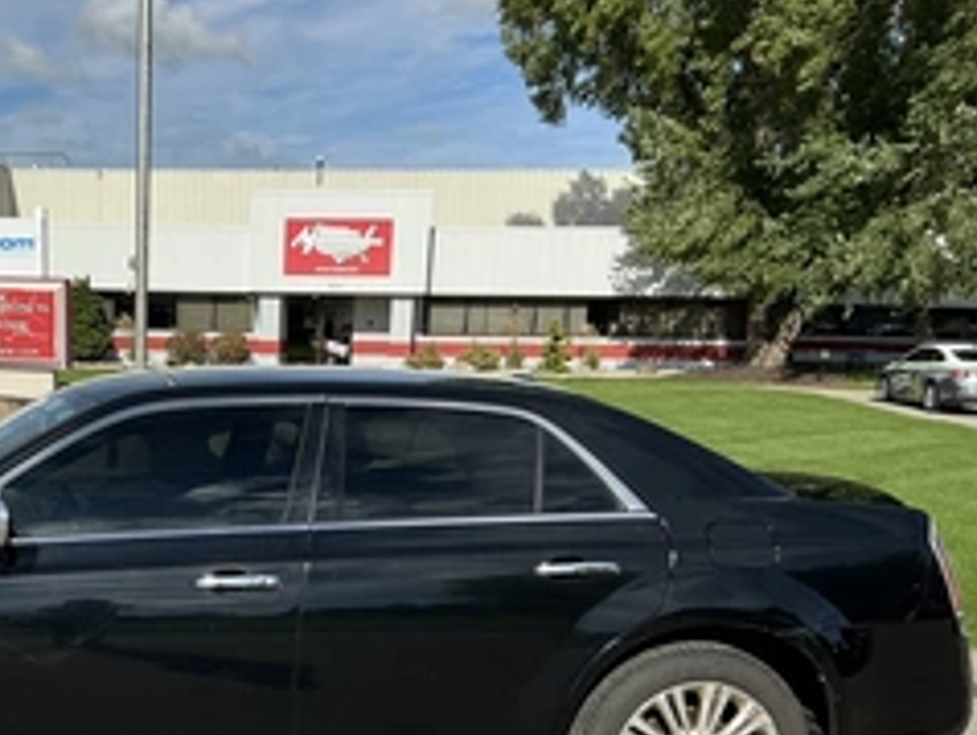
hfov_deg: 38.8
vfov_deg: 30.1
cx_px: 189
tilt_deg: -11.8
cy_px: 608
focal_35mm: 47
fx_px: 1328
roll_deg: -0.6
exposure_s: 1/2538
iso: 25
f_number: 1.8
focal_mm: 3
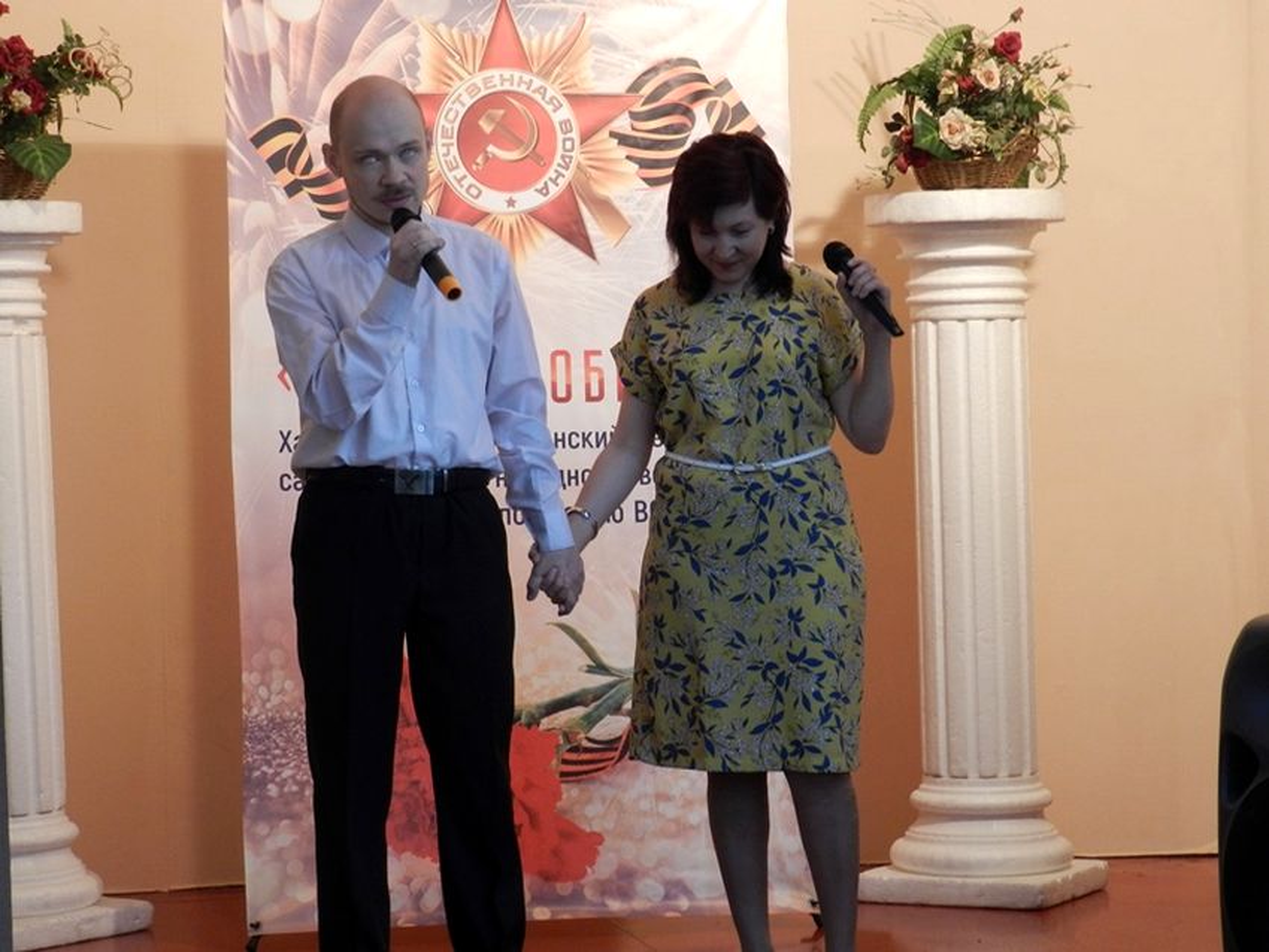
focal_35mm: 100
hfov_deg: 19.6
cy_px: 476
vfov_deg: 14.8
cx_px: 634
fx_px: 3667
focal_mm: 17.7
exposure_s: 1/30
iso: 400
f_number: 4.6
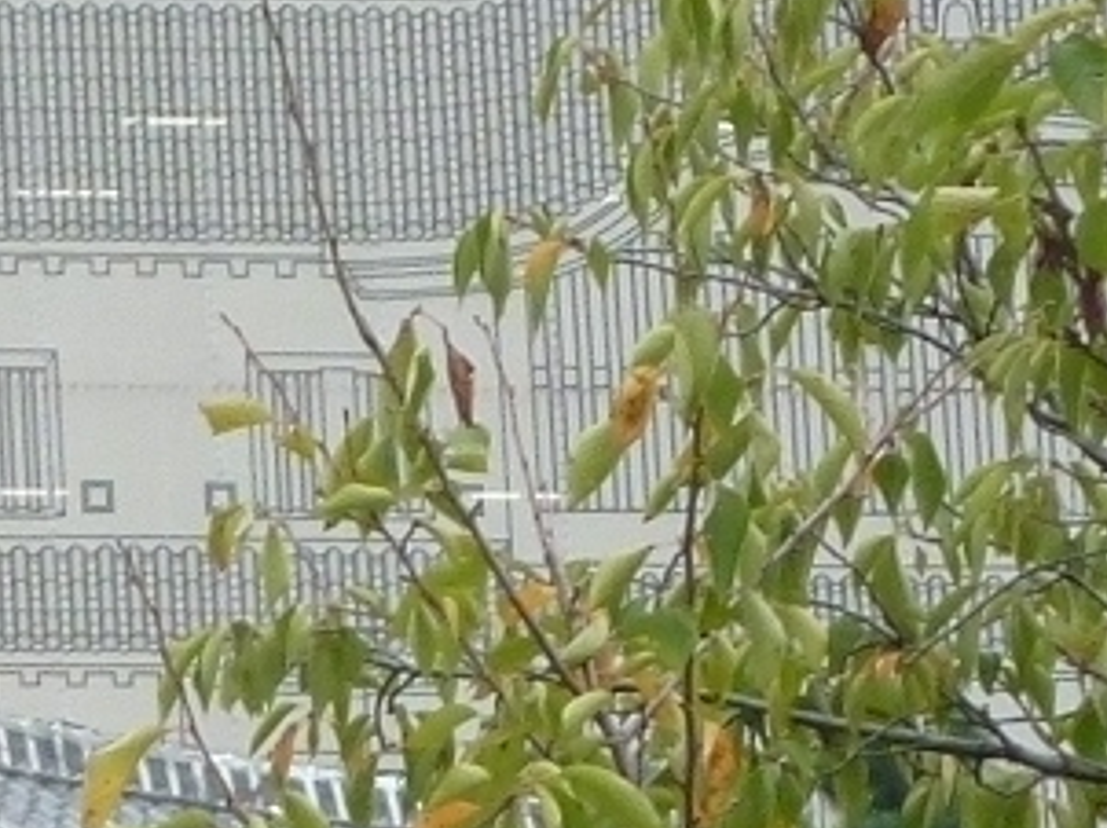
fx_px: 22560
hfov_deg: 2.8
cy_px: 136
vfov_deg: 2.1
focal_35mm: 706
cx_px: -374
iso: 100
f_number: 5
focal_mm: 18.7
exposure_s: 1/200
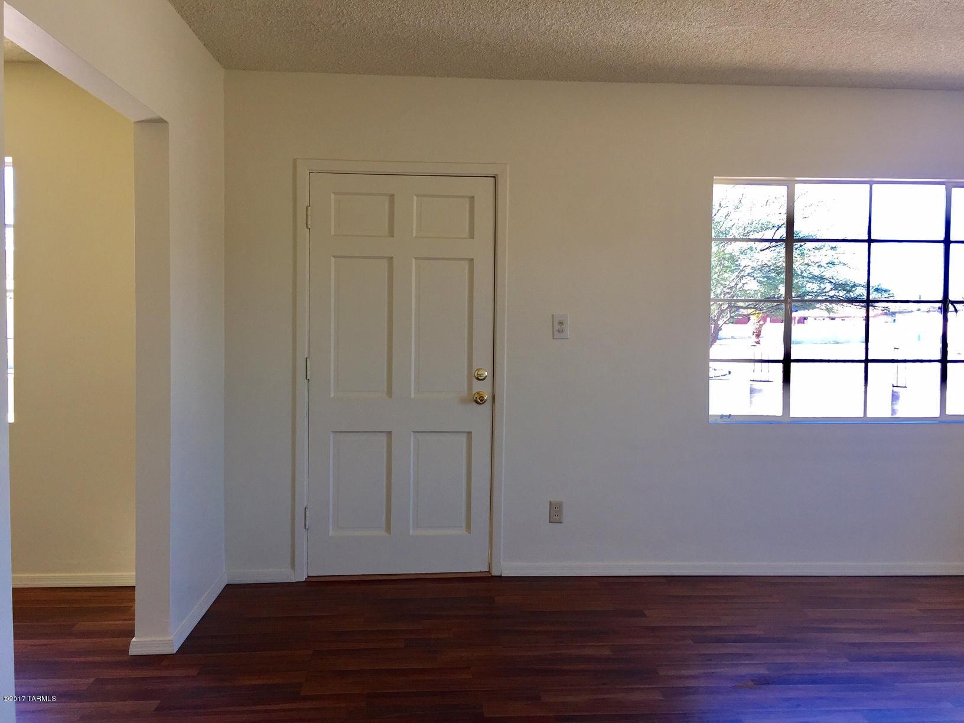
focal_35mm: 29
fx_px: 808
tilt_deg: -2.2
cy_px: 362
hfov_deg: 61.7
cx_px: 482
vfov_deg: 48.2
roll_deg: -0.5
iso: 50
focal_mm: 4.15
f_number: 2.2
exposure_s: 1/120
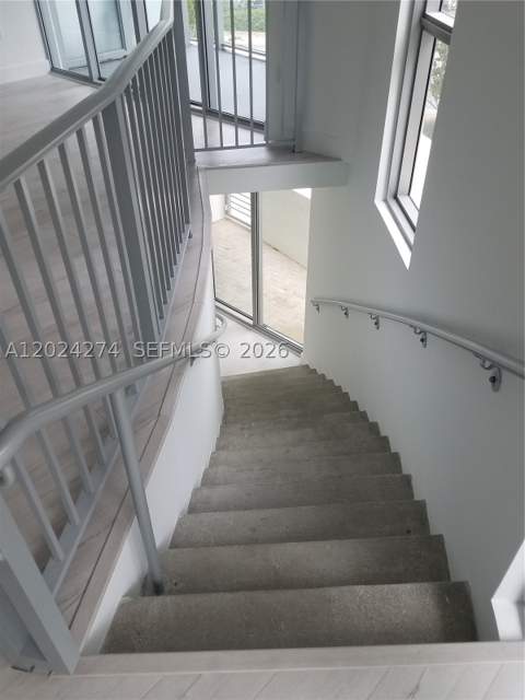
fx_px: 526
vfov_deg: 67.3
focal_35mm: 26
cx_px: 262
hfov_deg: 53.1
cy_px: 350
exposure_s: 1/210
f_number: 1.7
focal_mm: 4.2
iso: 40
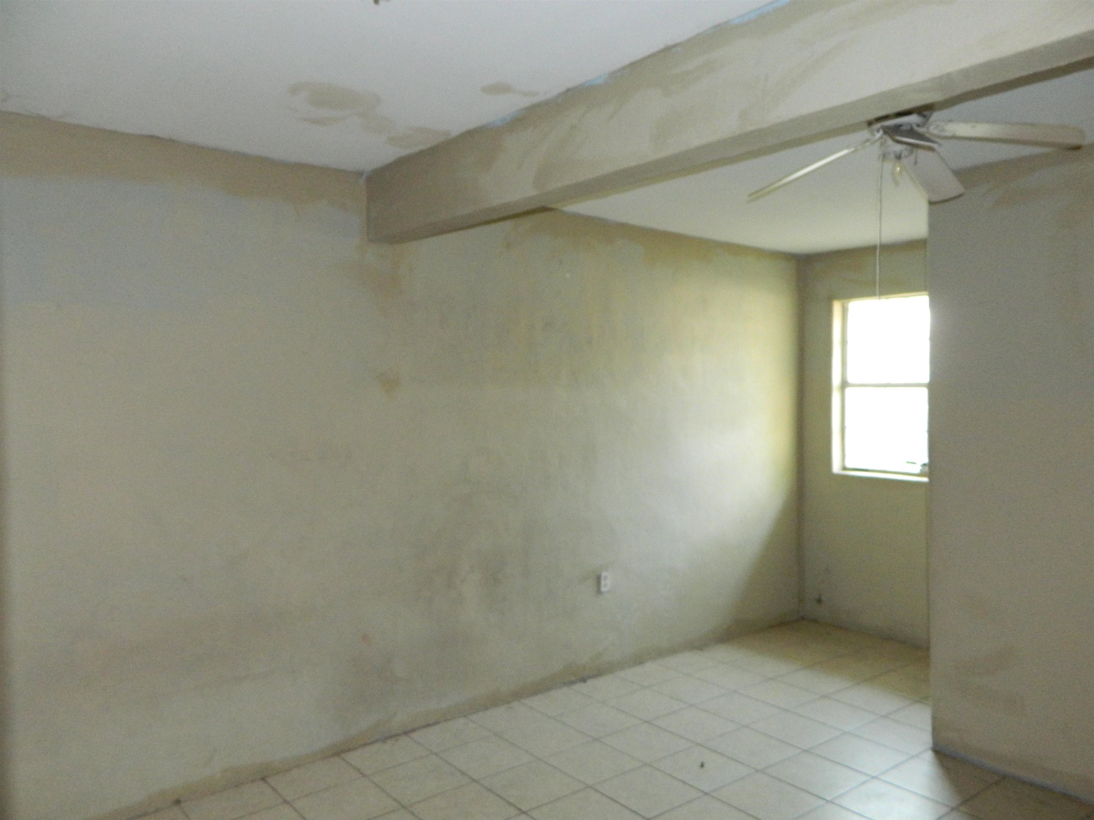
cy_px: 410
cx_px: 547
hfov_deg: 69.4
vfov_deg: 54.9
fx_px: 790
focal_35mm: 25
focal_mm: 4.5
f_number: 3.1
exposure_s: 1/20
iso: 400
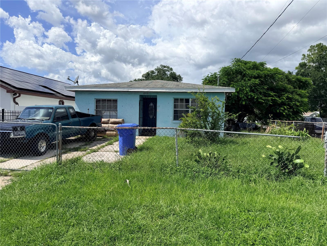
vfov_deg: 56.8
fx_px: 227
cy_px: 123
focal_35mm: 24
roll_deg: -0.6
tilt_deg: -1.2
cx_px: 164
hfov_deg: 71.6
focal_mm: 6.76
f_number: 1.78
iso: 80
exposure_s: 1/7353
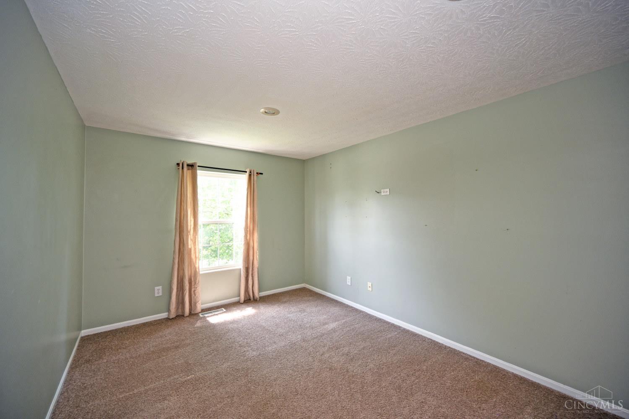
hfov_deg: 104.3
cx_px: 314
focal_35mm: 14
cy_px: 210
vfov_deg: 81.2
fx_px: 245
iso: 360
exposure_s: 1/60
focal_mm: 14
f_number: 4
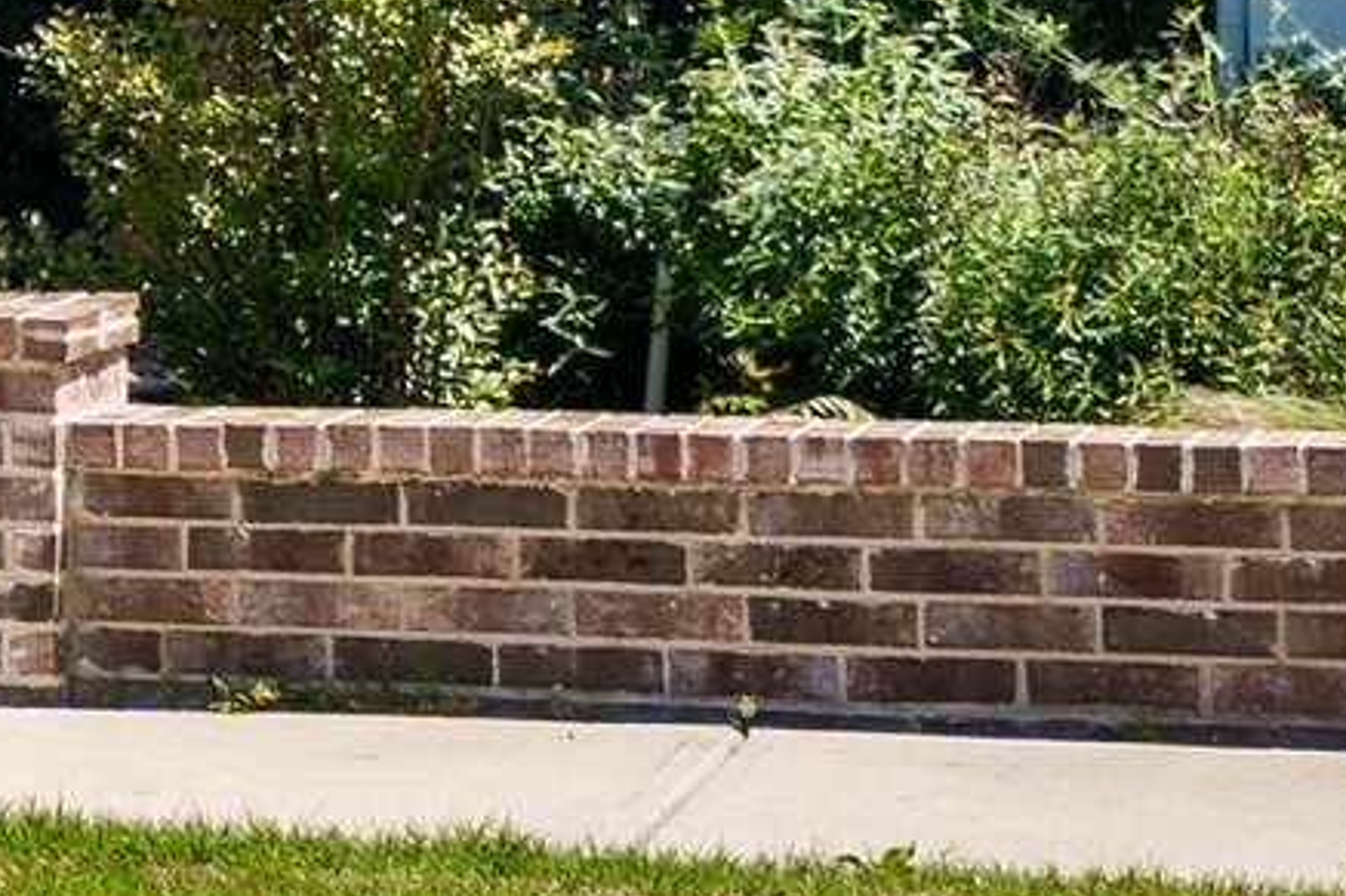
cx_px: -1765
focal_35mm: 197
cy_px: -1196
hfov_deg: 9.4
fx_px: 7362
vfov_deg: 6.6
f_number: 8
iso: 200
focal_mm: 28
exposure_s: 1/250
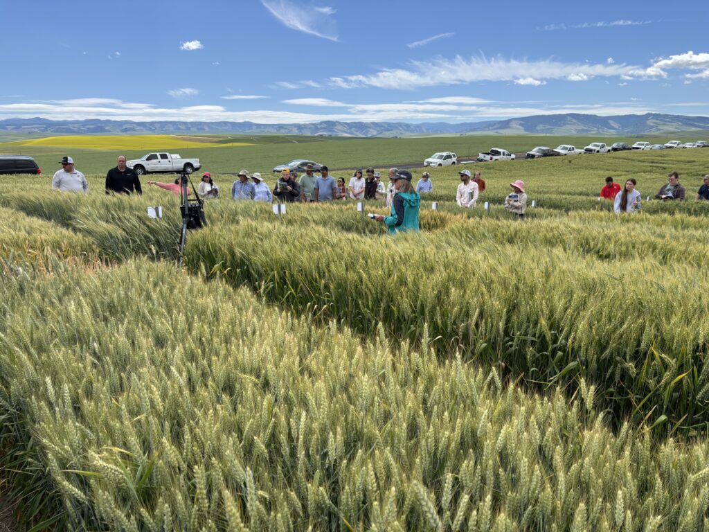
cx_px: 354
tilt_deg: -12.4
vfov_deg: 53.1
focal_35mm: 26
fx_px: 533
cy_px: 266
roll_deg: -0.6
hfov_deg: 67.3
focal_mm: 5.96
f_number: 1.6
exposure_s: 1/2857
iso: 50
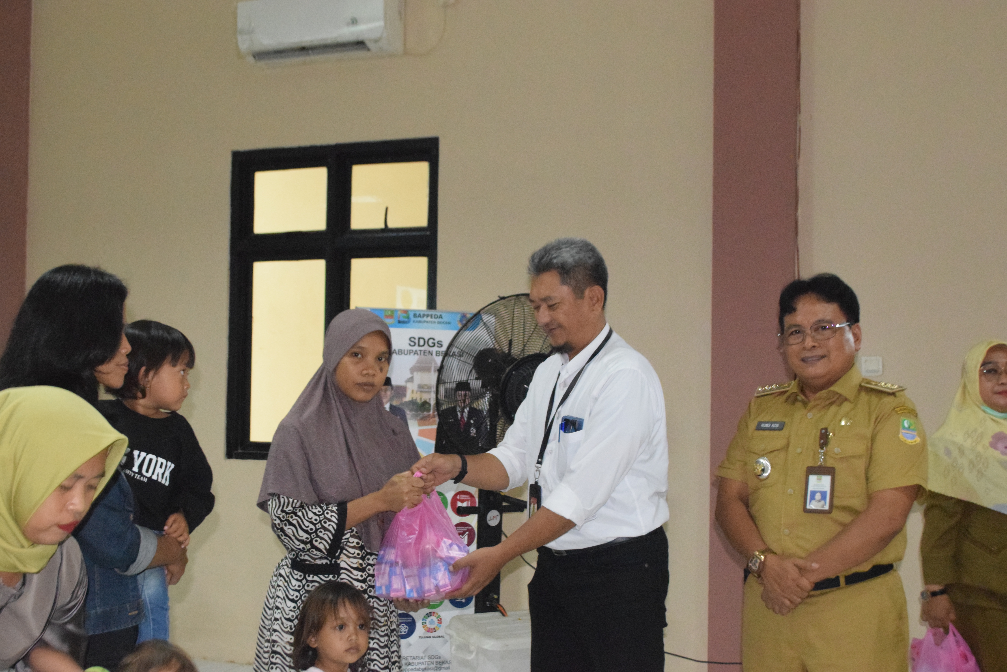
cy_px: 336
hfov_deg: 45.0
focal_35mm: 44
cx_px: 504
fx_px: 1217
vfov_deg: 30.9
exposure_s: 1/60
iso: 9000
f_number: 7.1
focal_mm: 29
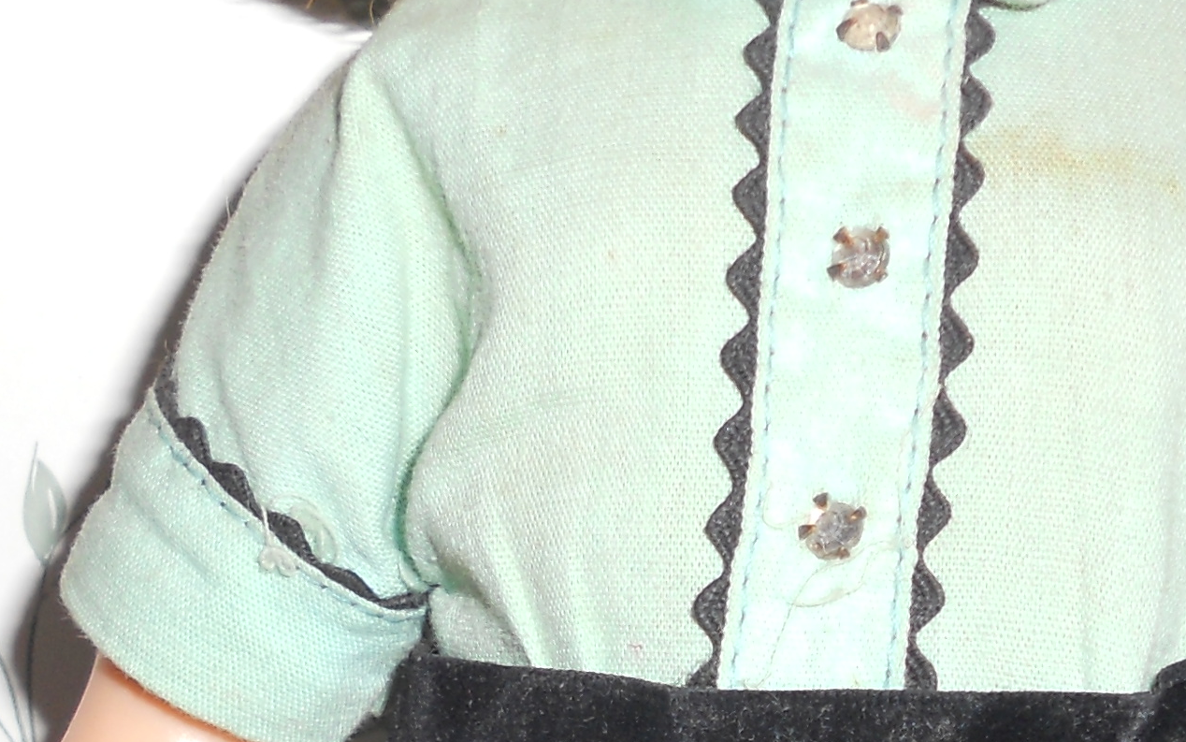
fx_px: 3459
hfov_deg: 19.5
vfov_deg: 11.7
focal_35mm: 107
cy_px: 1131
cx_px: 571
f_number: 3.5
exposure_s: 1/25
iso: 80
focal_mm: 5.8
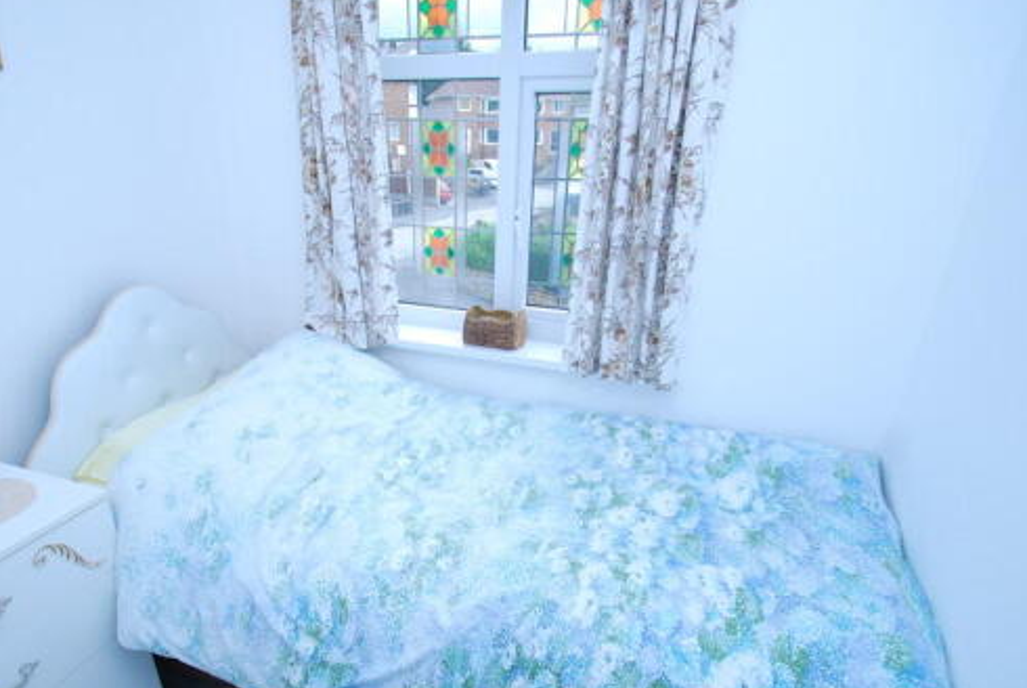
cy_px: 400
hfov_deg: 83.8
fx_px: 571
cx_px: 481
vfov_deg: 61.7
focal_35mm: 20
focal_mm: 10
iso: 200
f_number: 4.5
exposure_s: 1/200
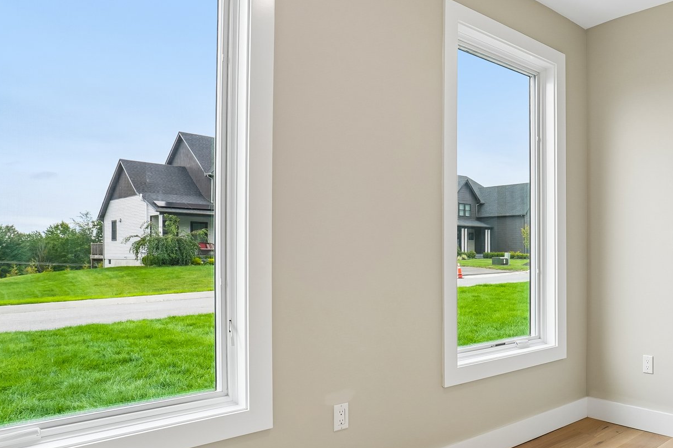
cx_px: 526
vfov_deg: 47.8
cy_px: 252
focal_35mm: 27
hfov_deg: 62.4
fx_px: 505
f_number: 8
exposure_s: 1/40
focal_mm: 16
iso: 200
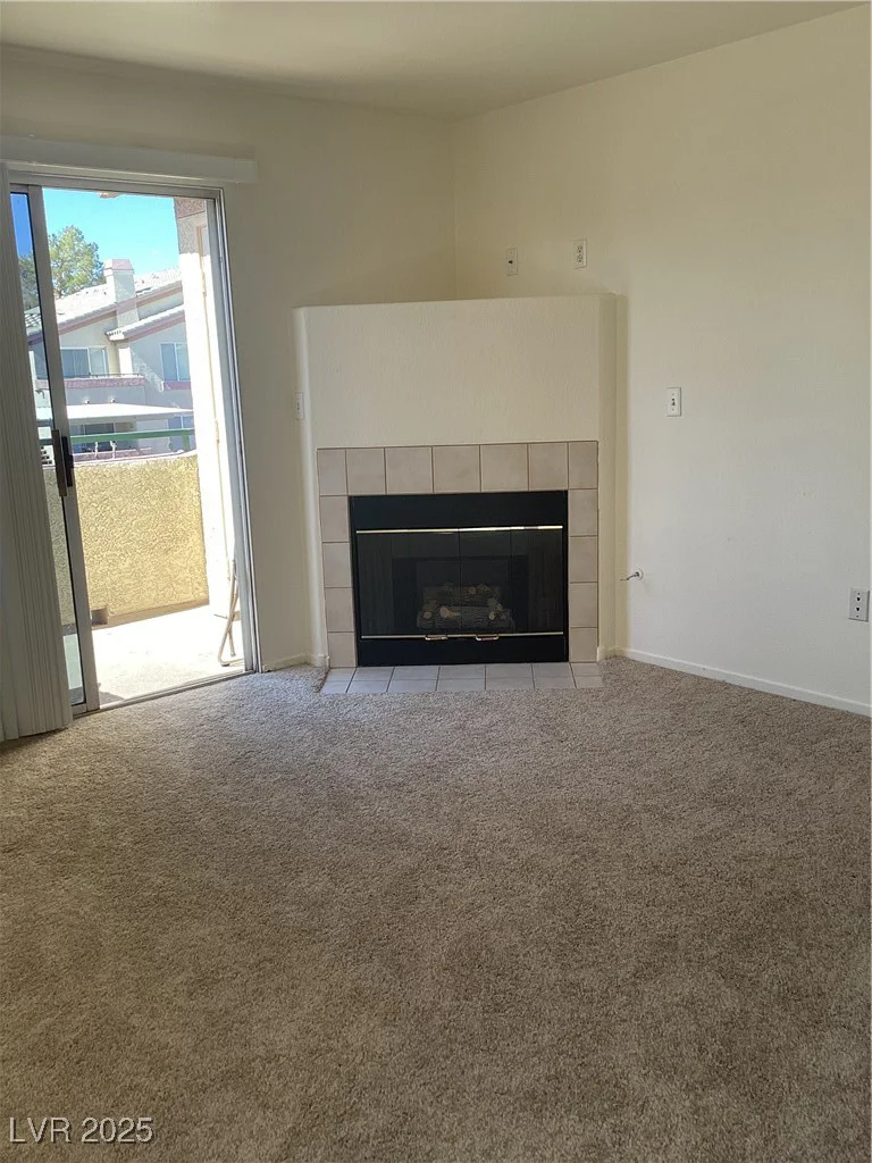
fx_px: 1041
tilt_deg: -13.2
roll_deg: +1.1
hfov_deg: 45.4
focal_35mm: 31
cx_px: 436
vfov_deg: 58.4
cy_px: 582
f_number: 2.4
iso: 25
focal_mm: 3.3
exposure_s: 1/120
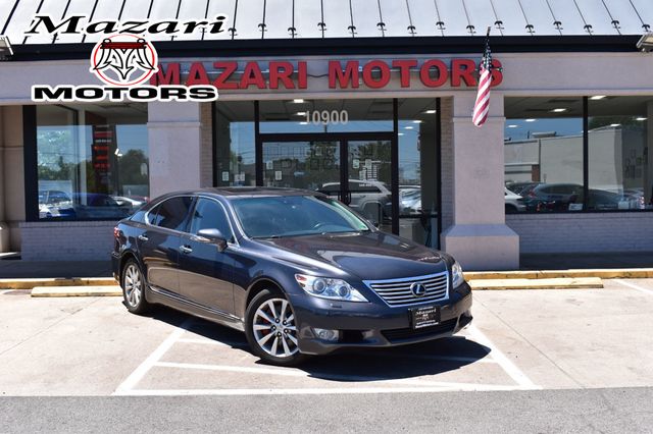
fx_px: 734
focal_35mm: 40
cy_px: 217
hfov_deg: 47.9
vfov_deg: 33.0
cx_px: 326
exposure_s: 1/400
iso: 400
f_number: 11
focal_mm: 27
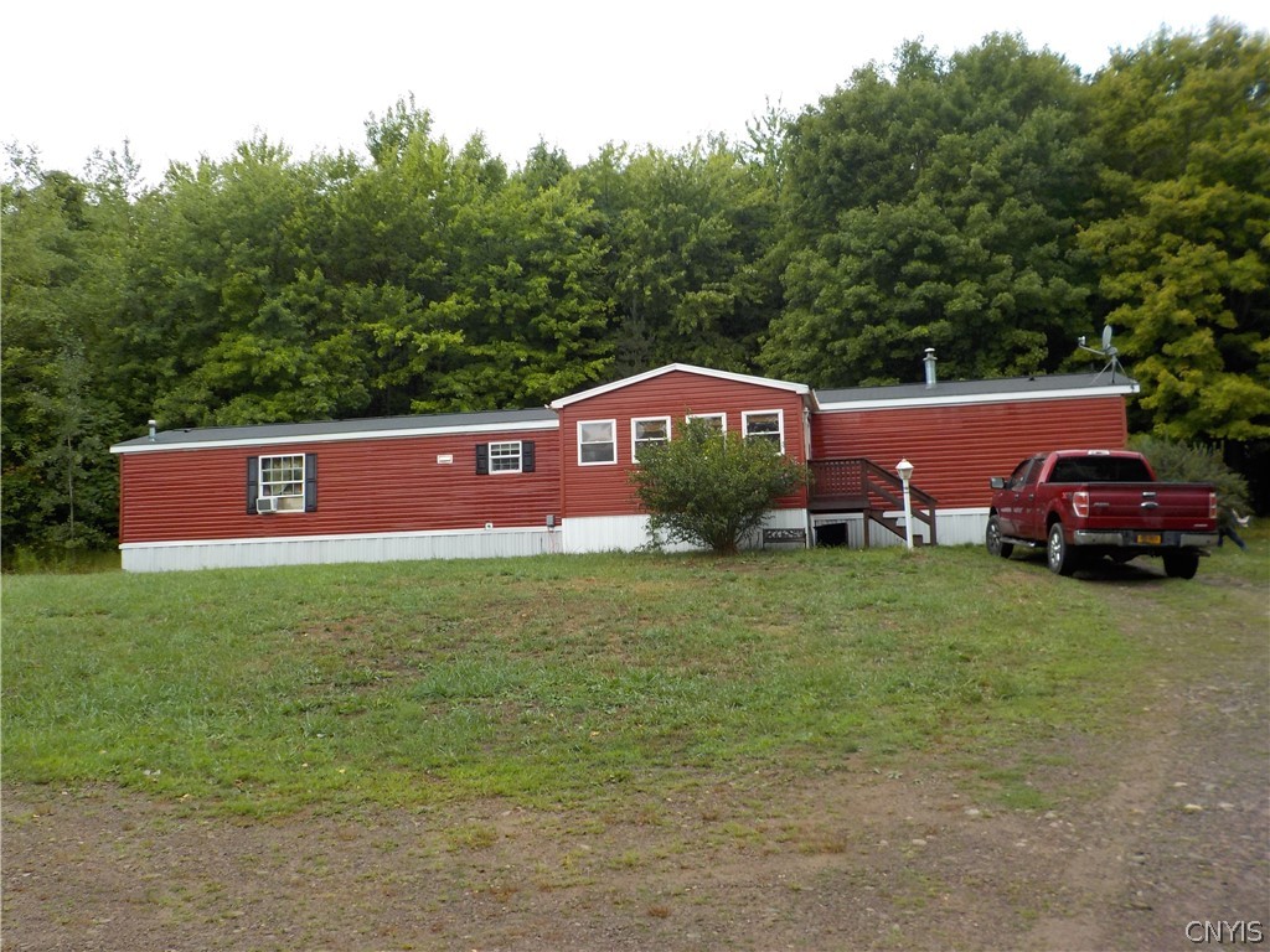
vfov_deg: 46.8
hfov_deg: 60.0
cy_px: 476
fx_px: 1101
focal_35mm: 30
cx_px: 635
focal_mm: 4.1
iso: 125
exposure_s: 1/125
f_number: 3.3
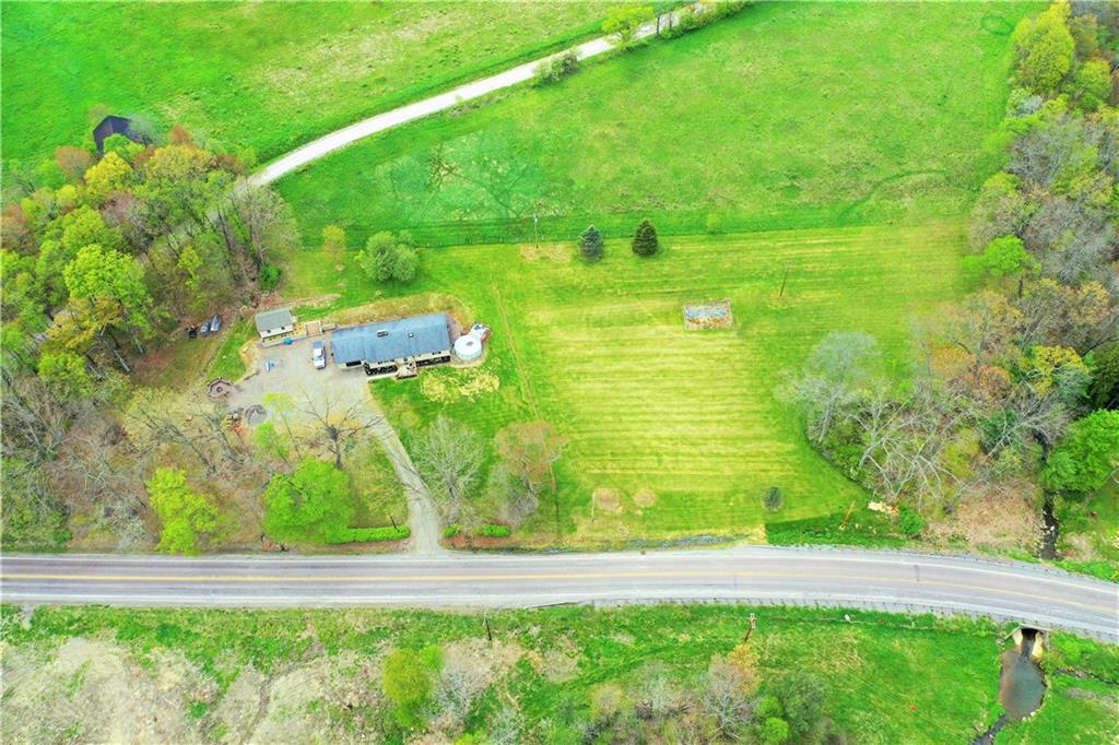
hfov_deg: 65.5
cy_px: 372
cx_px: 560
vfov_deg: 46.4
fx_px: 870
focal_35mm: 28
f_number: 4.5
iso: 250
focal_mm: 10.26
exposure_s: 1/30
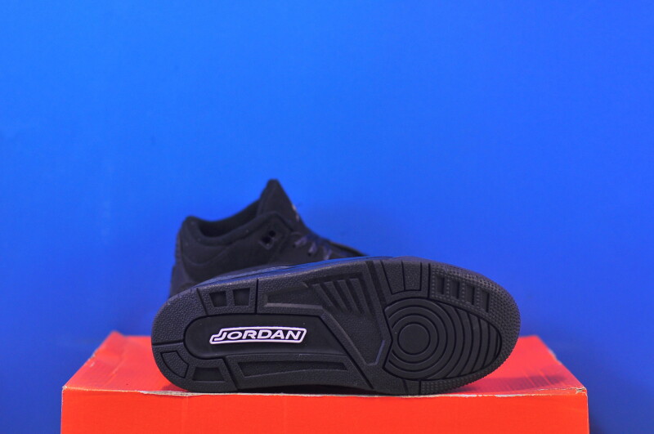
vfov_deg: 18.1
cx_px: 327
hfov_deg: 27.0
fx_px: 1361
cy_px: 217
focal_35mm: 75
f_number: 2.5
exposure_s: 1/320
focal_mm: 50
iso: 250
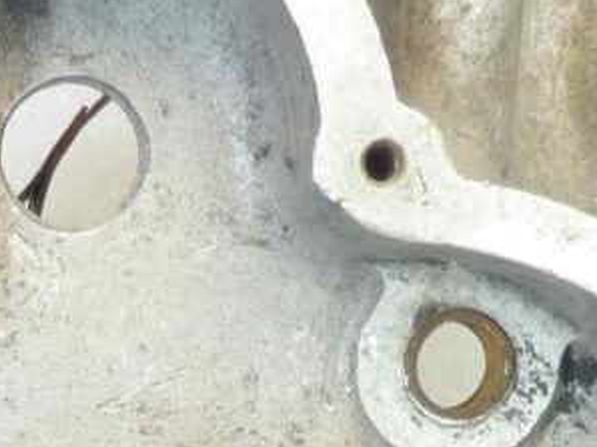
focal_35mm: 126
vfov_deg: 11.0
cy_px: 807
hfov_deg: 15.4
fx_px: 2171
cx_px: -12
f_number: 3.3
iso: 80
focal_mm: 4.1
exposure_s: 1/15
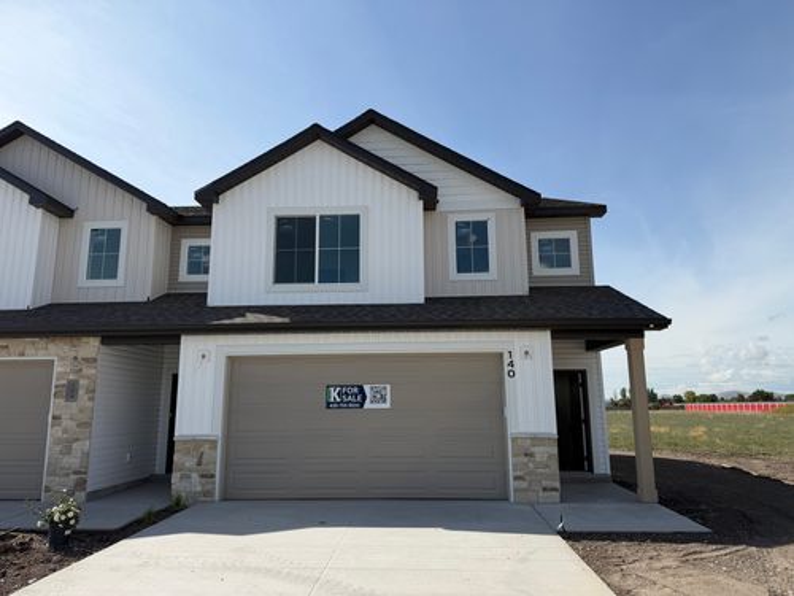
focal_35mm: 24
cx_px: 397
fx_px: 550
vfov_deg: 56.8
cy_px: 298
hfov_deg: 71.6
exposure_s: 1/7353
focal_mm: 6.76
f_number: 1.78
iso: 80
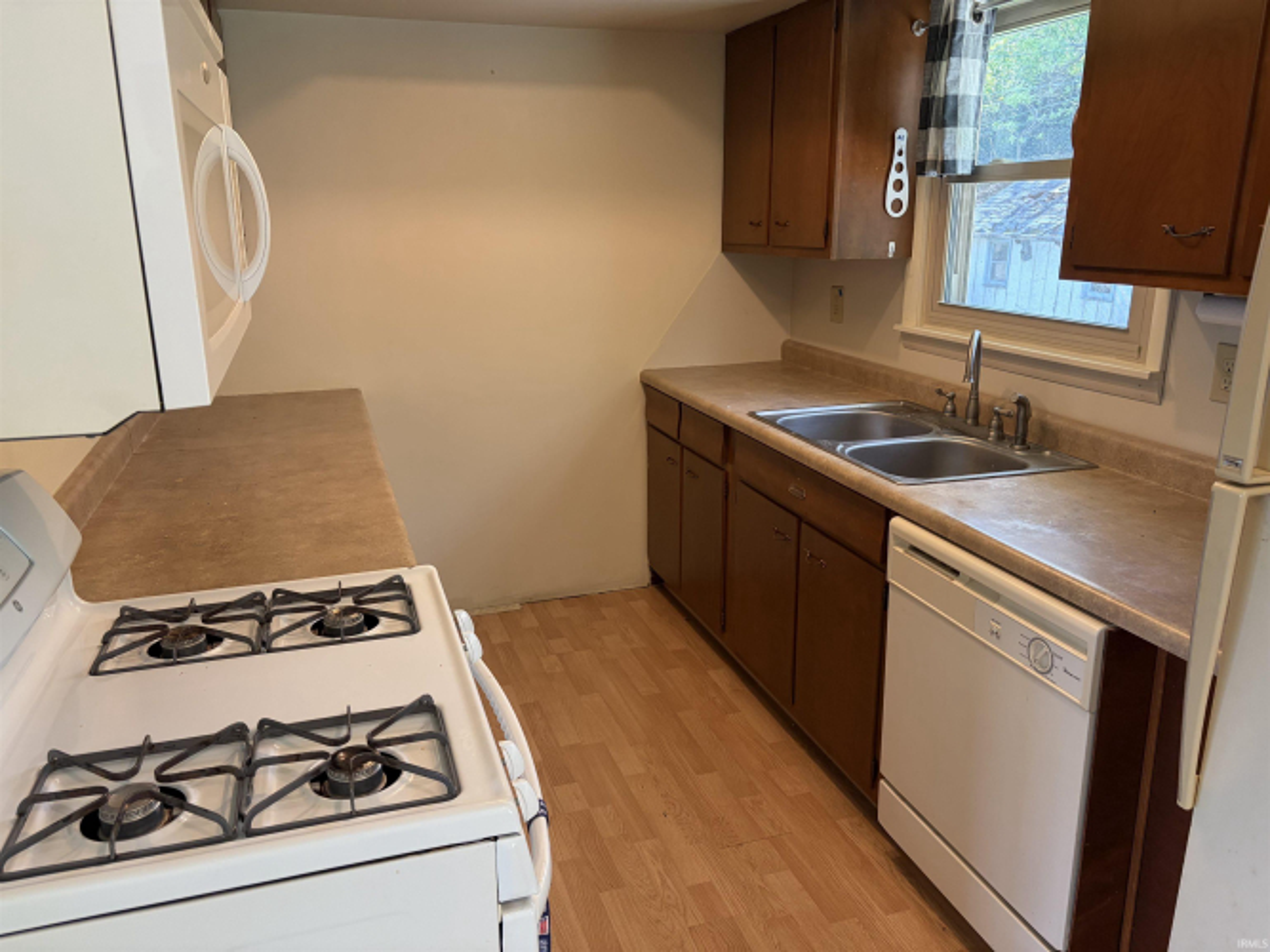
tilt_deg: -15.7
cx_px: 635
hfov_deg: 67.3
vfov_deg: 53.0
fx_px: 954
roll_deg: +1.2
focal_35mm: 26
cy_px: 476
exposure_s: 1/120
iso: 200
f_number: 1.6
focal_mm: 5.96
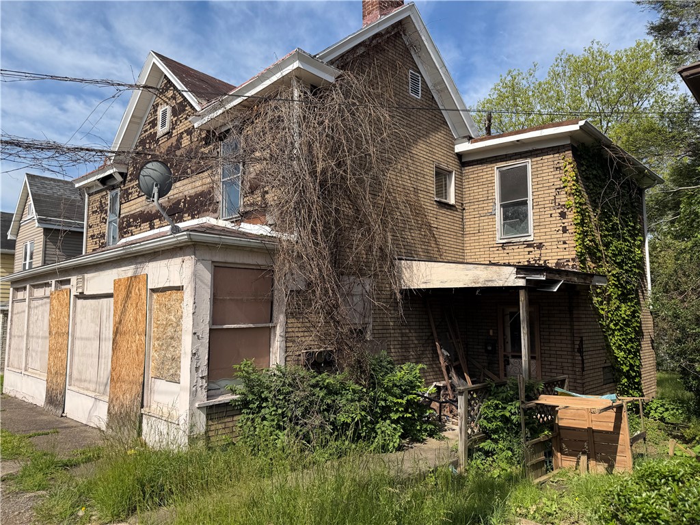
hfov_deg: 71.6
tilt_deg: +6.3
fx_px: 485
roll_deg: +1.3
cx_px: 350
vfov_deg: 56.8
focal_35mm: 24
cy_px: 262
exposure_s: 1/3759
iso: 80
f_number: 1.78
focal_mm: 6.76
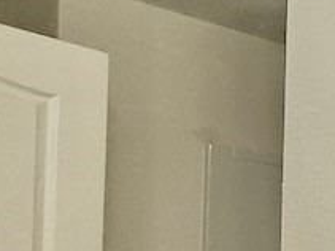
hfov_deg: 15.2
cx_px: 807
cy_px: 280
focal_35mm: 68
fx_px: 658
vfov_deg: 20.5
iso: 200
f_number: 2.2
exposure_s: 1/120
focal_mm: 2.22
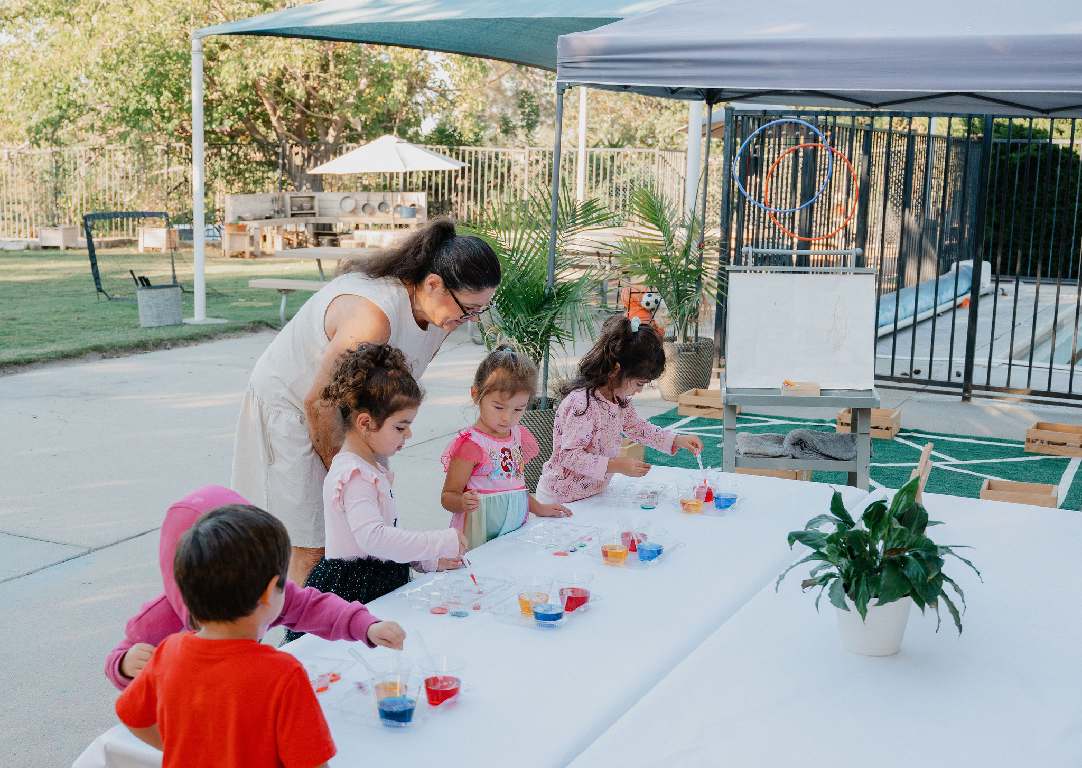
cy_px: 384
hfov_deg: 44.7
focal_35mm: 43
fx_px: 1314
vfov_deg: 32.6
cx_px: 505
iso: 1250
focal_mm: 41
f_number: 5
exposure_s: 1/800
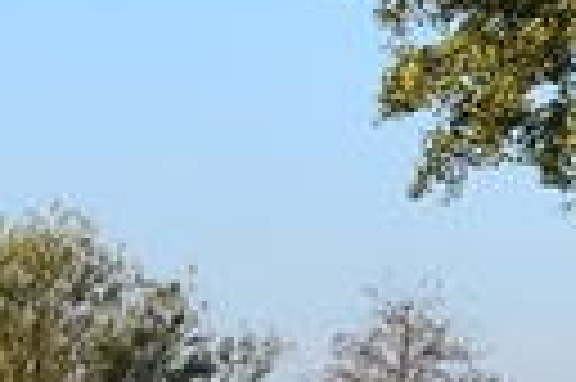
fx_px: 5369
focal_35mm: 336
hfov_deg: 5.4
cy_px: 290
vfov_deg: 4.1
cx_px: 2214
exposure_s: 1/400
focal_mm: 28
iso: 800
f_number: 11
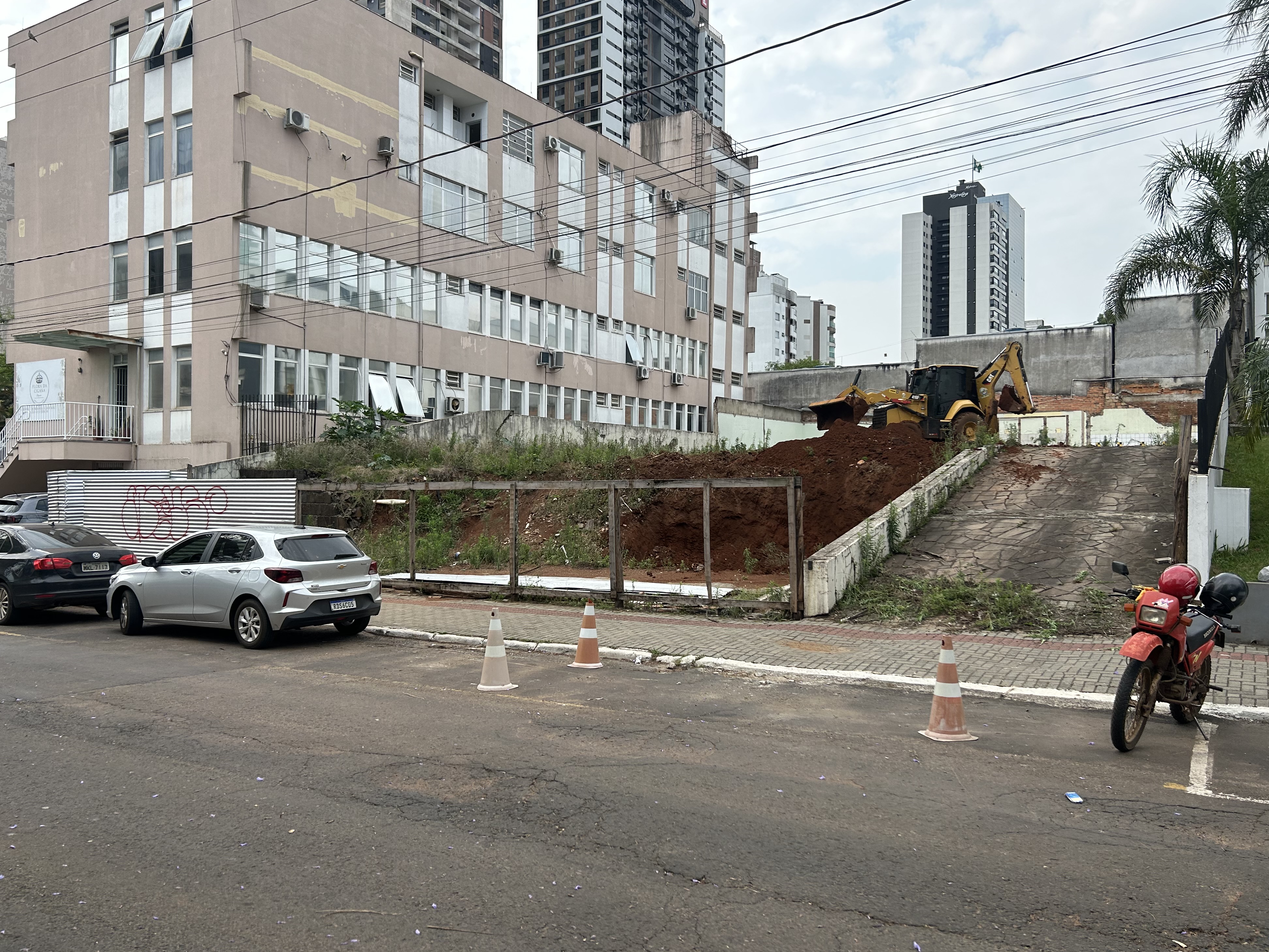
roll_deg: +1.1
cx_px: 638
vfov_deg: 51.3
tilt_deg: +1.2
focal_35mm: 27
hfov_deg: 65.3
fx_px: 990
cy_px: 466
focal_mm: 5.7
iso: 50
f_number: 1.5
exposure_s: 1/2513
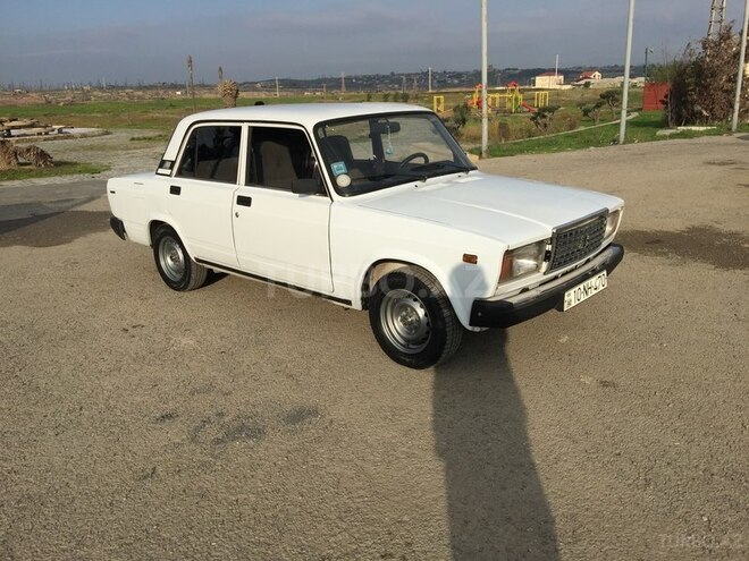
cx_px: 374
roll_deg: +0.1
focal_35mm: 29
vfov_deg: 48.2
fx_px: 627
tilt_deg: -15.8
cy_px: 280
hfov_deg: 61.7
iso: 32
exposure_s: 1/3968
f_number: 2.2
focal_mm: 4.15
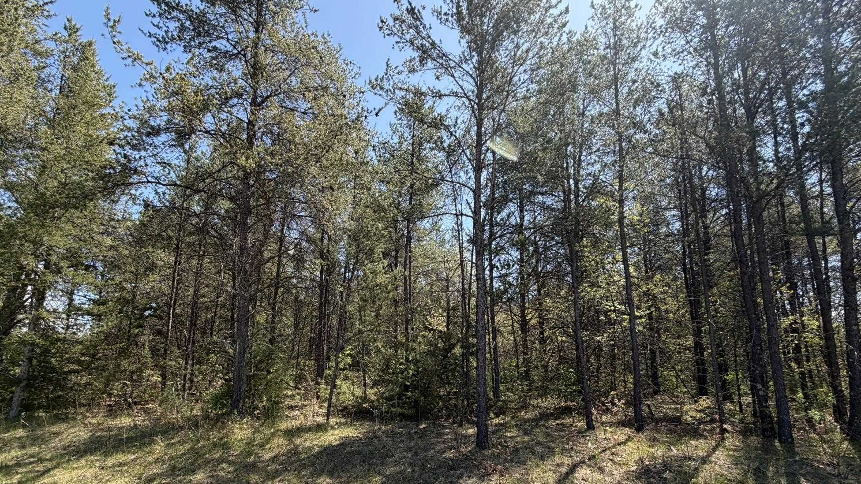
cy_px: 316
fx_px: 365
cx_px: 411
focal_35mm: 16
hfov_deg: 99.3
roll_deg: -0.8
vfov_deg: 65.6
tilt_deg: +8.4
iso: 50
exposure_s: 1/502
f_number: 2.2
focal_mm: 2.22
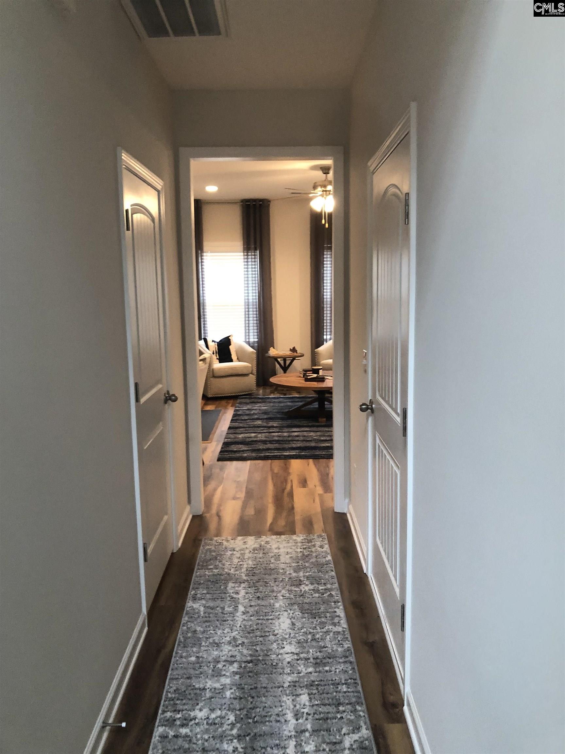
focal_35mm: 28
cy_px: 377
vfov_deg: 63.4
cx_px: 282
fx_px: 609
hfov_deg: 49.7
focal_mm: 3.99
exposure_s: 1/15
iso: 50
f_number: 1.8
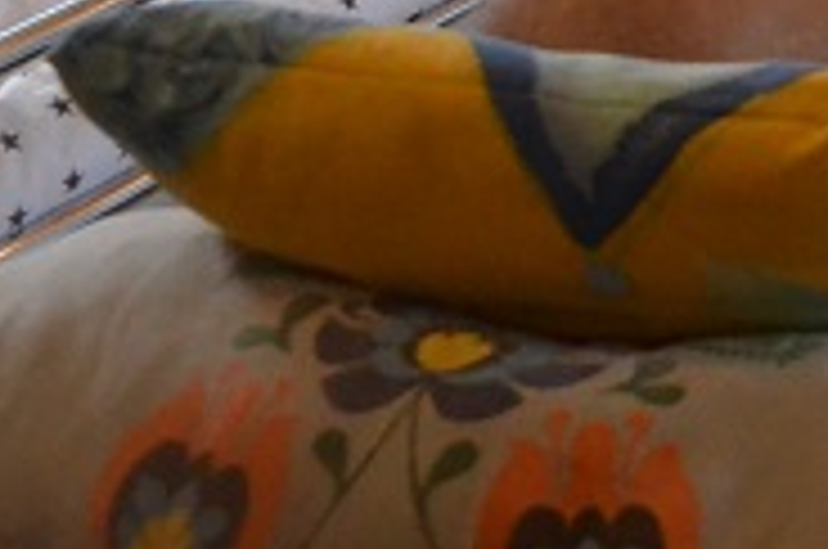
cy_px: -430
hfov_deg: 13.2
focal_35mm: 137
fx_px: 3150
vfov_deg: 9.5
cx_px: 1570
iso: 3200
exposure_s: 1/125
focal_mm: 21
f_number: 5.6
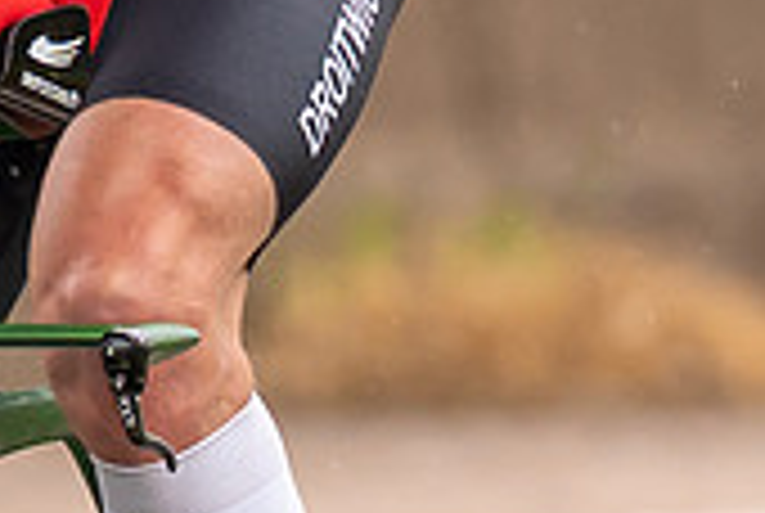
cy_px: -17
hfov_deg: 1.0
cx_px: -90
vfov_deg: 0.6
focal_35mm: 2145
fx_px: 45660
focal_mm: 200
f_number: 3.5
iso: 250
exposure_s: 1/1000
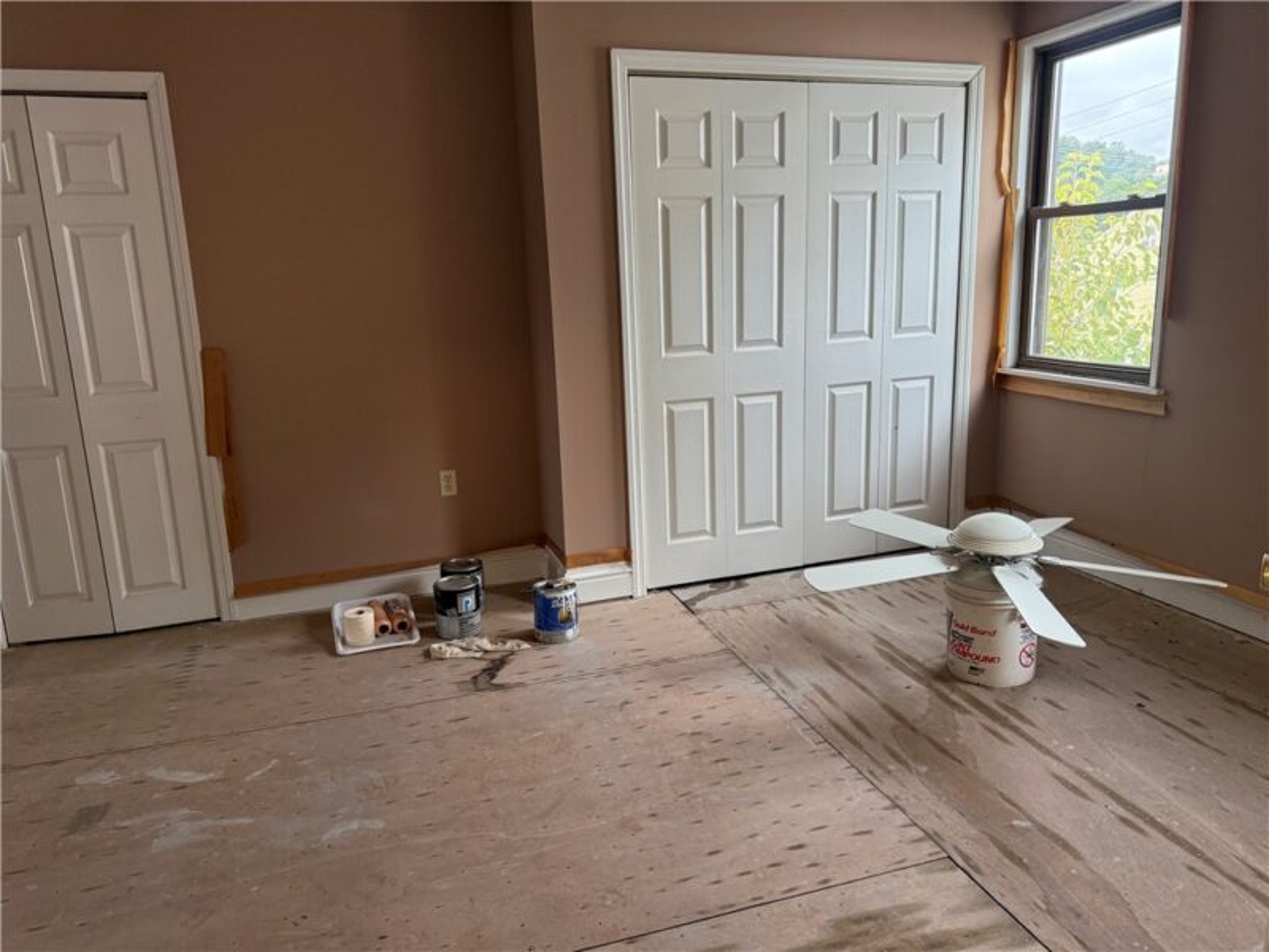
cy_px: 476
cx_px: 634
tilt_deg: -12.1
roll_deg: +0.8
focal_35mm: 24
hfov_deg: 71.6
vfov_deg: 56.8
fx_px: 880
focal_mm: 6.76
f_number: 1.78
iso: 200
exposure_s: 1/120
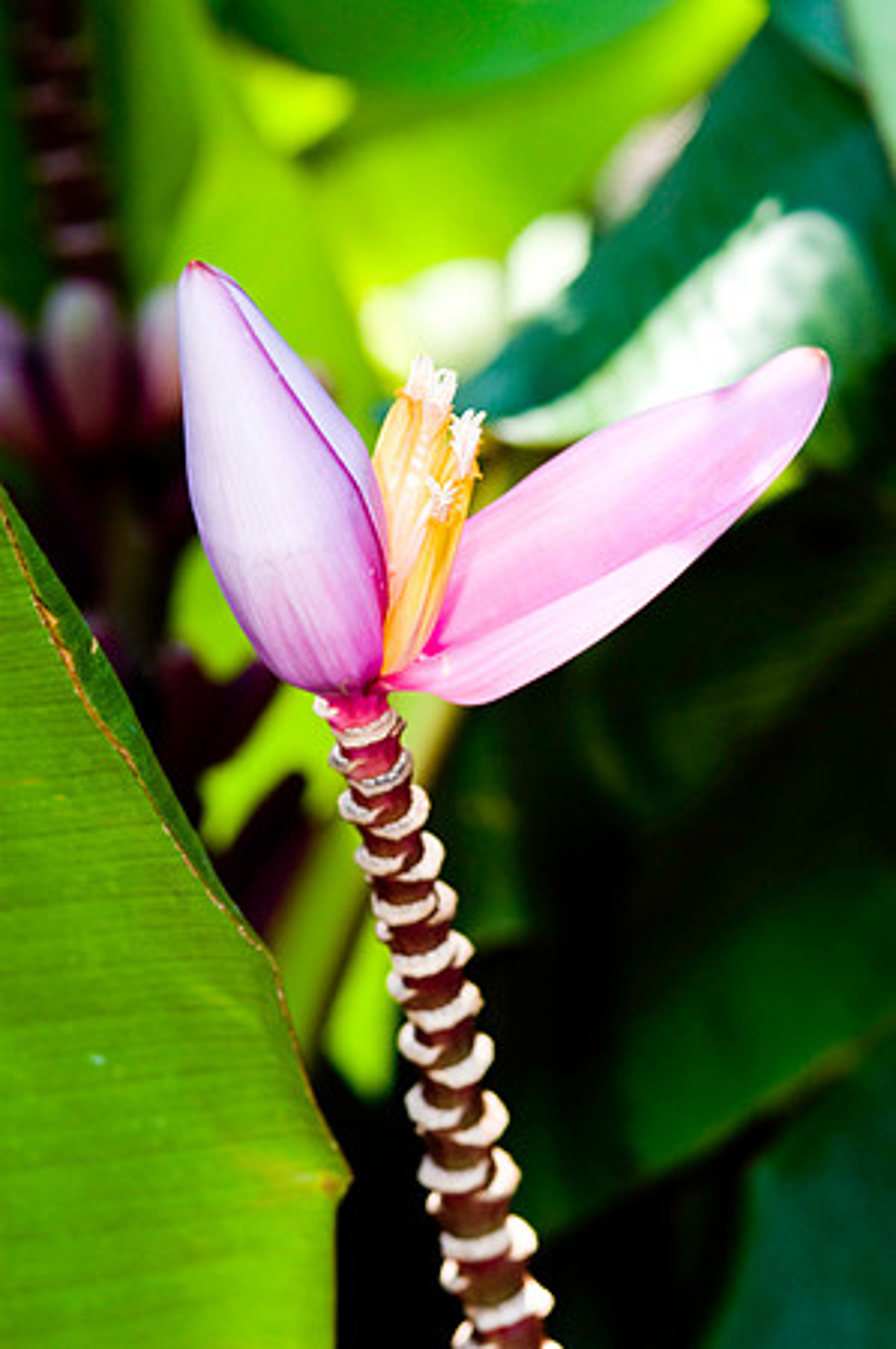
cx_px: 448
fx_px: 5893
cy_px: 674
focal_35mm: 158
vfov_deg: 13.1
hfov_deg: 8.7
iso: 400
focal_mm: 105
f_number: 8
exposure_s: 1/125
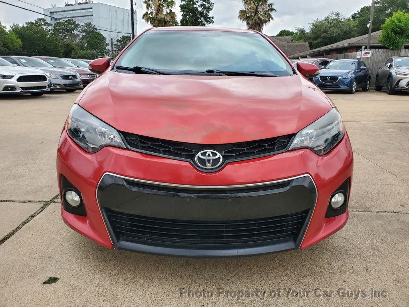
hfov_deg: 67.3
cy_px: 154
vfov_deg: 53.1
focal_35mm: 26
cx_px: 204
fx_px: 307
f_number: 2.4
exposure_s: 1/667
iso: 50
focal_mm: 4.3
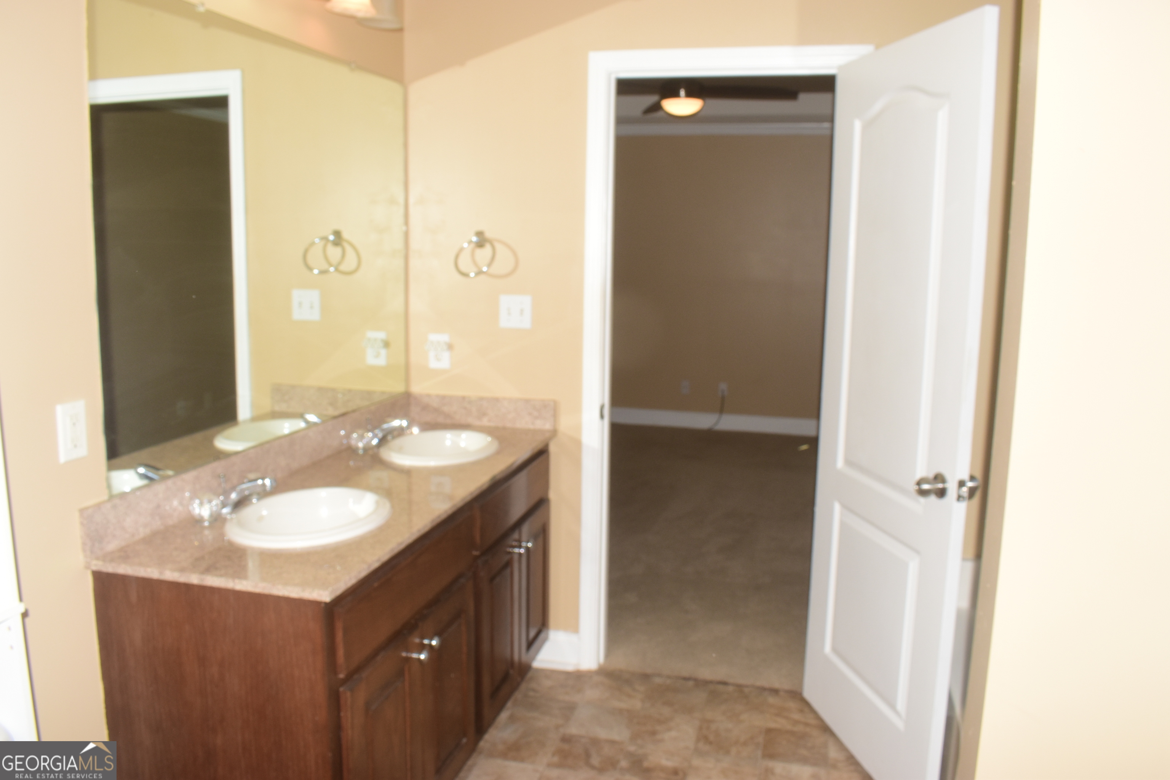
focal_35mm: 27
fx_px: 877
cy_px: 390
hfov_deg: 67.4
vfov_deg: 47.9
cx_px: 585
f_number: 9
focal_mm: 18
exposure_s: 1/200
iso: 400
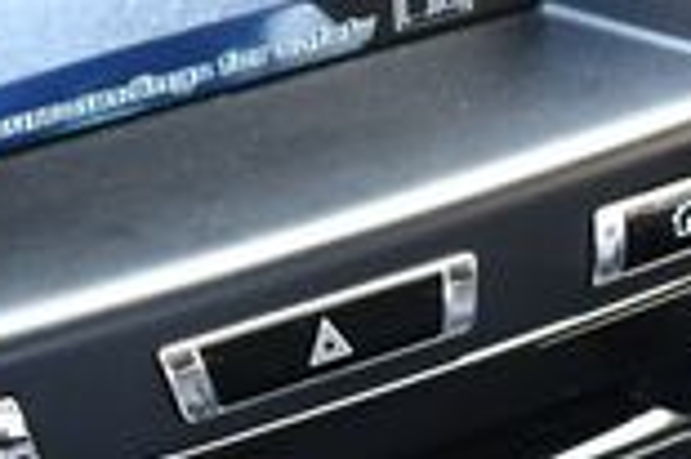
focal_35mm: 149
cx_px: 294
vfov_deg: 9.2
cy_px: 134
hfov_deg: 13.8
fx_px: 2857
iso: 1000
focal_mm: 18
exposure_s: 1/125
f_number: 3.5
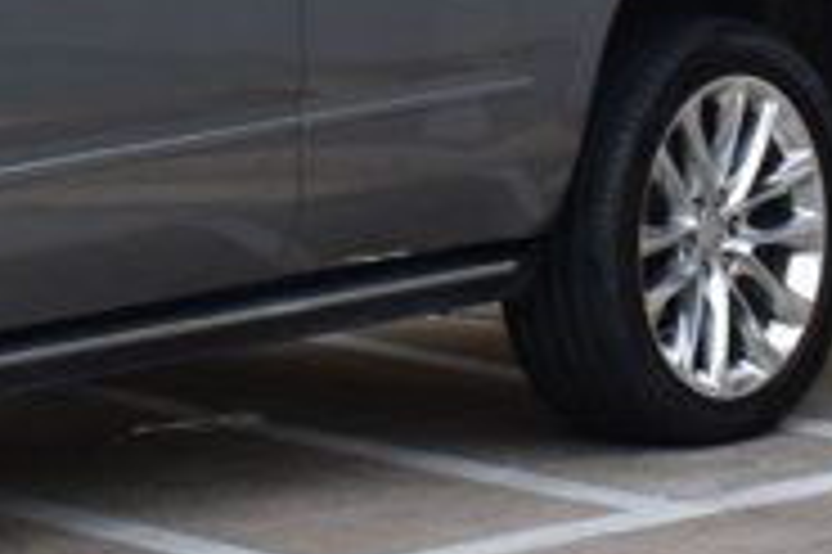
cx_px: 463
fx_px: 6142
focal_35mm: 266
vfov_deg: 5.1
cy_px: -324
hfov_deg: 7.7
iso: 400
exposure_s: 1/50
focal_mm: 32
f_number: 8
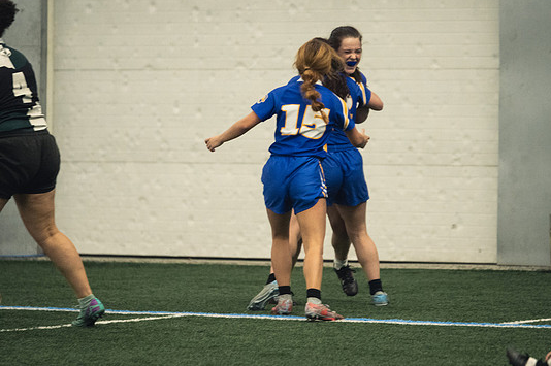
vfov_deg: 4.2
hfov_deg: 6.3
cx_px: 283
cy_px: 171
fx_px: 4985
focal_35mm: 326
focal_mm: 200
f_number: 2.8
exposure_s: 1/500
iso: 3600
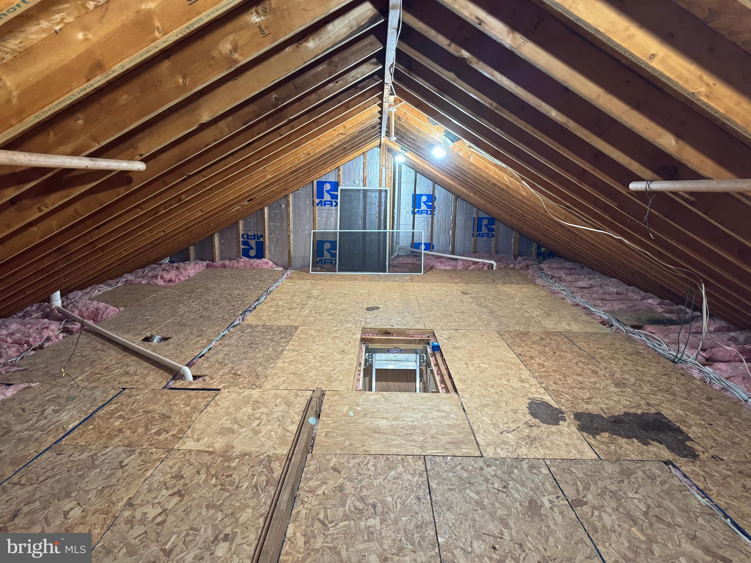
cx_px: 376
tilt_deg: -11.2
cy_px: 282
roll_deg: -1.4
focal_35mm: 24
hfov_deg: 71.6
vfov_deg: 56.8
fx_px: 521
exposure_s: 1/60
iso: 800
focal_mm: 6.76
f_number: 1.78
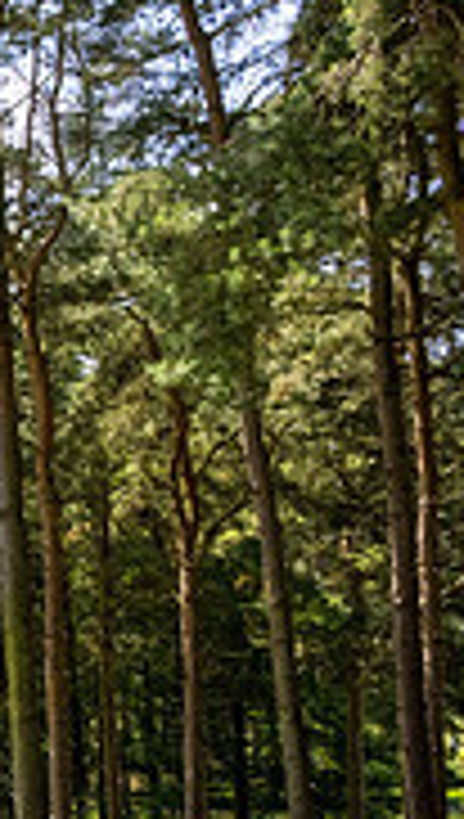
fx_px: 1742
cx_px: -725
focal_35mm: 80
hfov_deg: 11.7
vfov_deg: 26.1
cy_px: 623
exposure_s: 1/1000
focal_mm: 24
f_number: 9
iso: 800
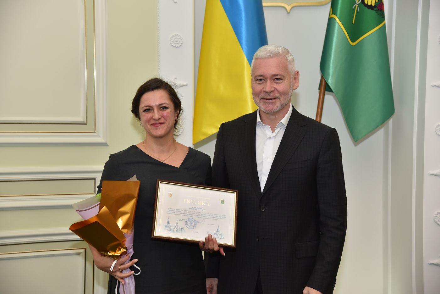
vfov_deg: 20.6
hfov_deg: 30.5
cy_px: 147
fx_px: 807
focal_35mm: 66
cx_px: 220
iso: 800
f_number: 4.5
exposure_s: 1/200
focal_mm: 66
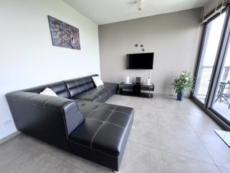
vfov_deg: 89.9
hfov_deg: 106.2
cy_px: 86
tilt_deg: -14.7
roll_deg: +0.8
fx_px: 86
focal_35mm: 13
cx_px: 115
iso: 160
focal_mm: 1.57
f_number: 1.8
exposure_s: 1/121
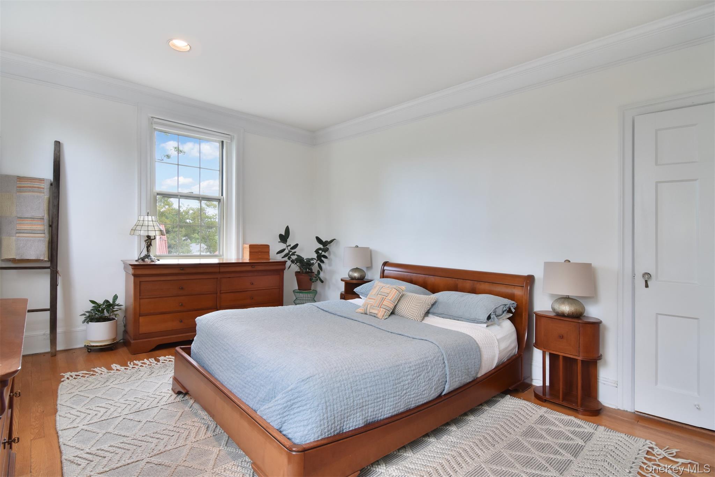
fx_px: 328
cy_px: 238
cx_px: 358
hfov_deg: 95.0
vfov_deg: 72.0
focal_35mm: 16
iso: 640
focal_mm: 11
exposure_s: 1/60
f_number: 11
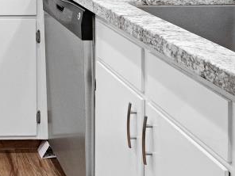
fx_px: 496
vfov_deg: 17.9
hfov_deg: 23.6
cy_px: -93
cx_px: -68
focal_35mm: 73
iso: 320
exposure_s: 1/10
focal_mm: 10
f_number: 8
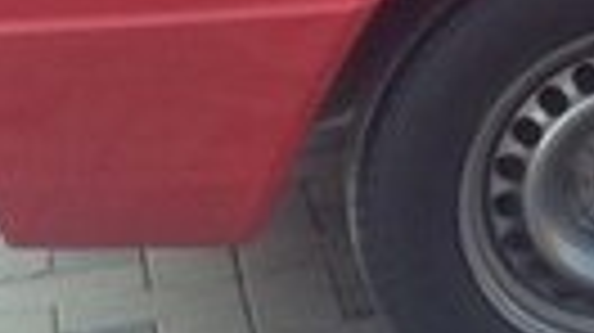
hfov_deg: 10.4
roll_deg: +0.2
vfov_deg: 6.3
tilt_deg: -14.5
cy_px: -155
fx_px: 3006
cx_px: 1179
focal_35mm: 191
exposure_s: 1/138
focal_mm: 4.28
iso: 50
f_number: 2.4
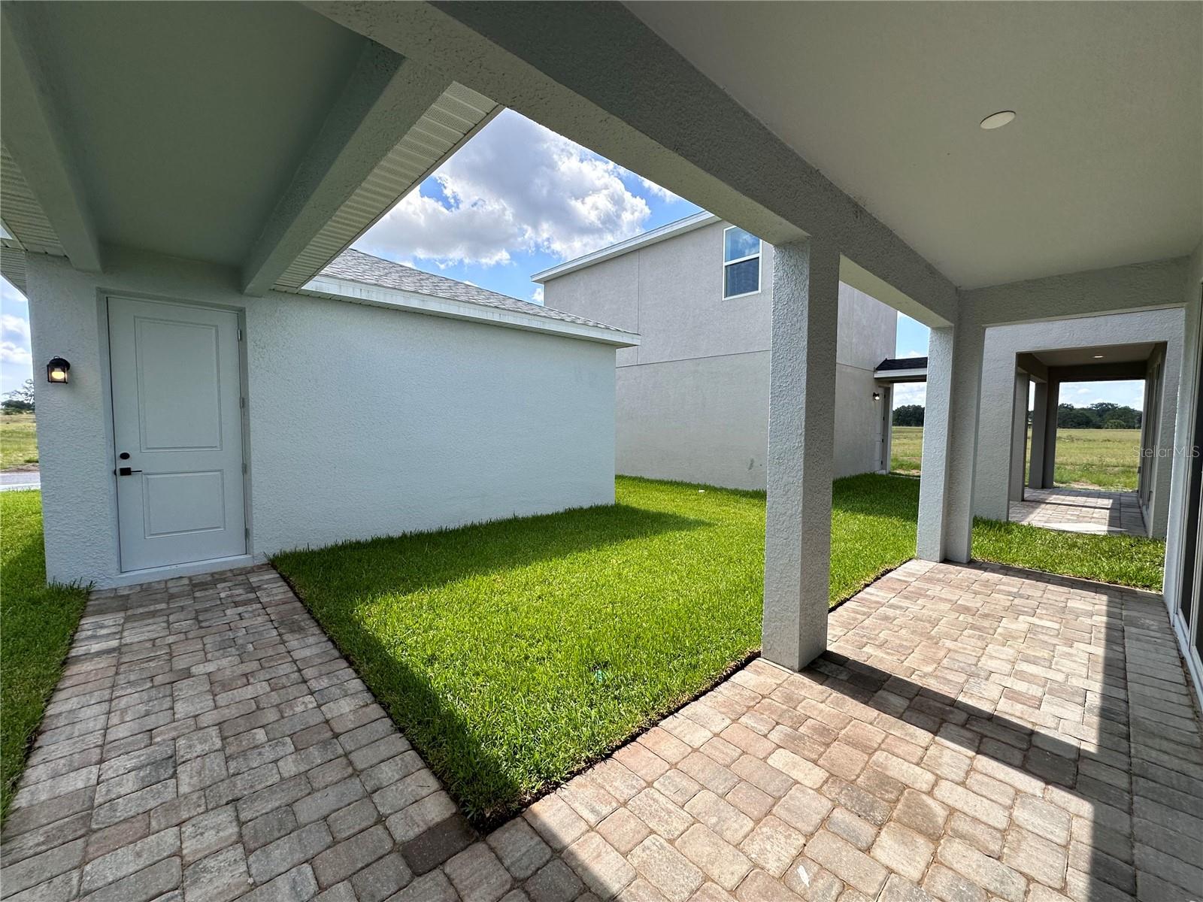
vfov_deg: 85.7
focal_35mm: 14
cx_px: 602
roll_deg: -1.2
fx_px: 487
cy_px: 451
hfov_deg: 102.1
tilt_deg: -4.0
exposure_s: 1/807
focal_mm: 2.22
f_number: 2.2
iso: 40
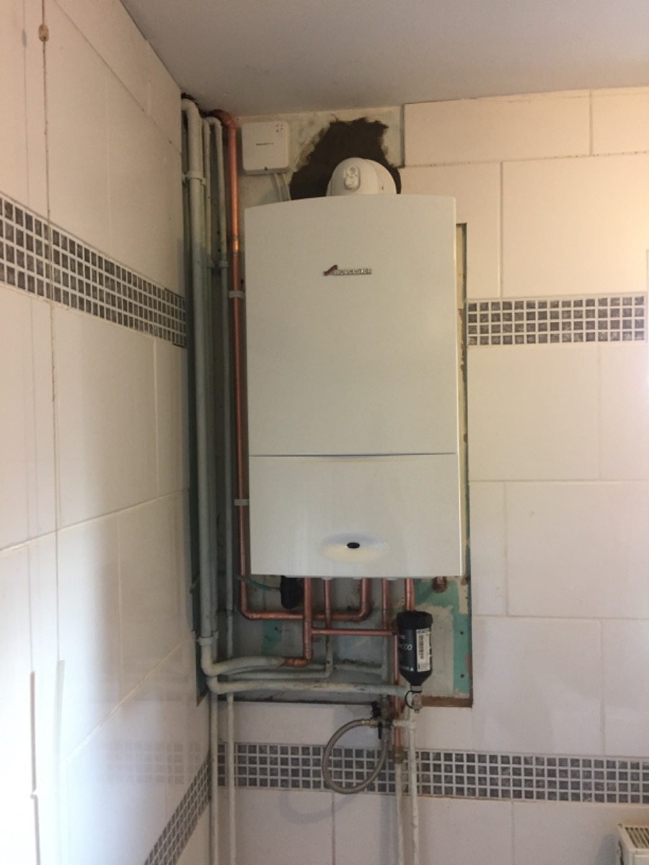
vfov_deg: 61.7
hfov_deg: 48.2
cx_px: 324
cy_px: 432
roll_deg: +0.3
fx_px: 725
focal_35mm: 29
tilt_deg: +0.3
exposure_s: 1/33
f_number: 2.2
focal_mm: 4.15
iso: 160
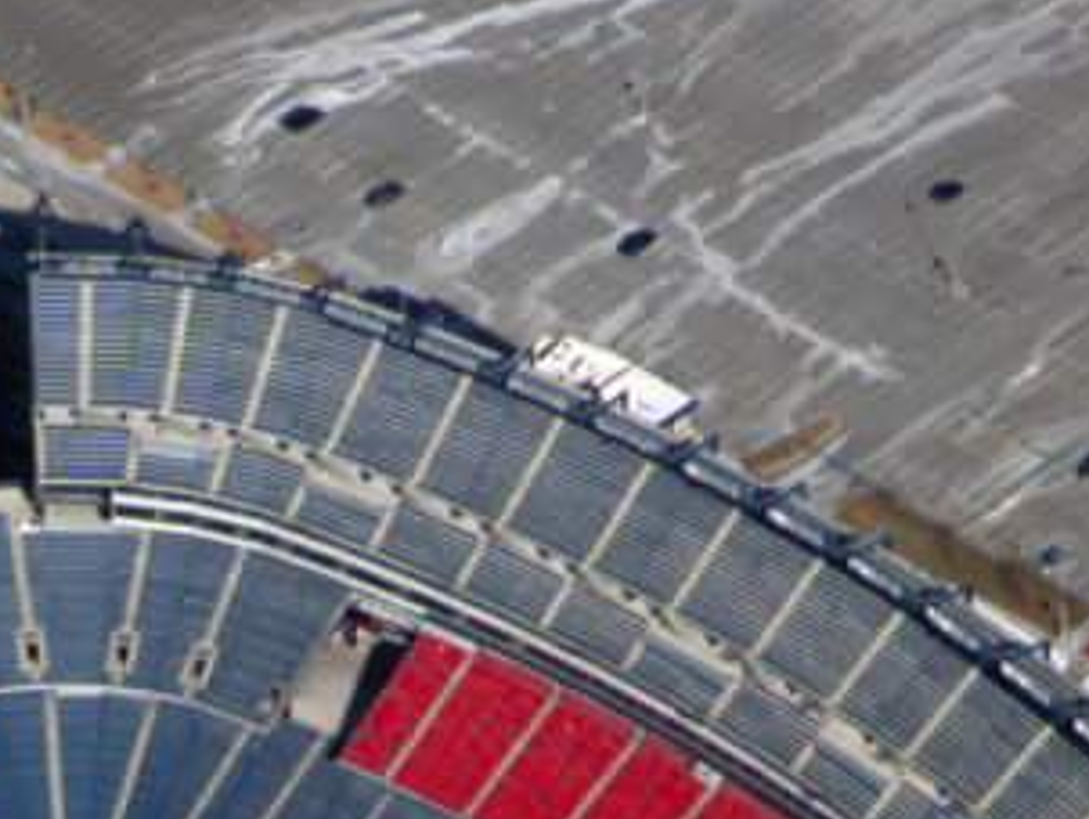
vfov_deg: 2.1
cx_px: 184
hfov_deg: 2.8
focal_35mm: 712
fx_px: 22417
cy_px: 1007
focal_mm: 71.2
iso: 100
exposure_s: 1/571
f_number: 5.9
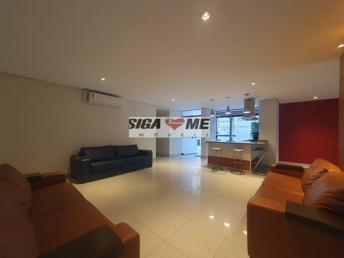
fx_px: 129
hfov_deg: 106.2
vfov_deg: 89.9
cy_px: 129
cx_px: 172
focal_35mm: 13
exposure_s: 1/40
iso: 320
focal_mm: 1.8
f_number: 2.2
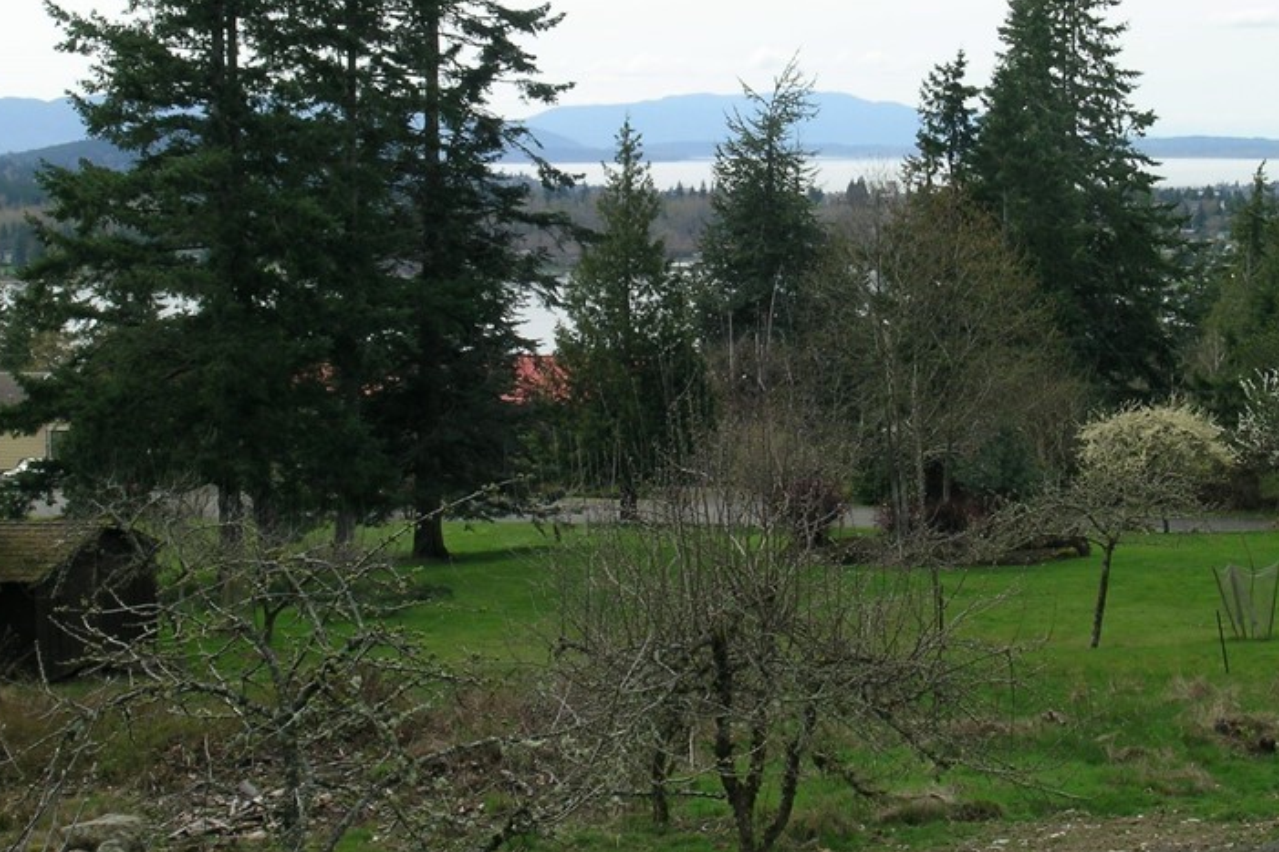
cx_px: 764
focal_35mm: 76
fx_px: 2699
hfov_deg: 26.6
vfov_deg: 17.9
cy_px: 274
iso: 50
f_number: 7.6
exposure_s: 1/164
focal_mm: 10.3
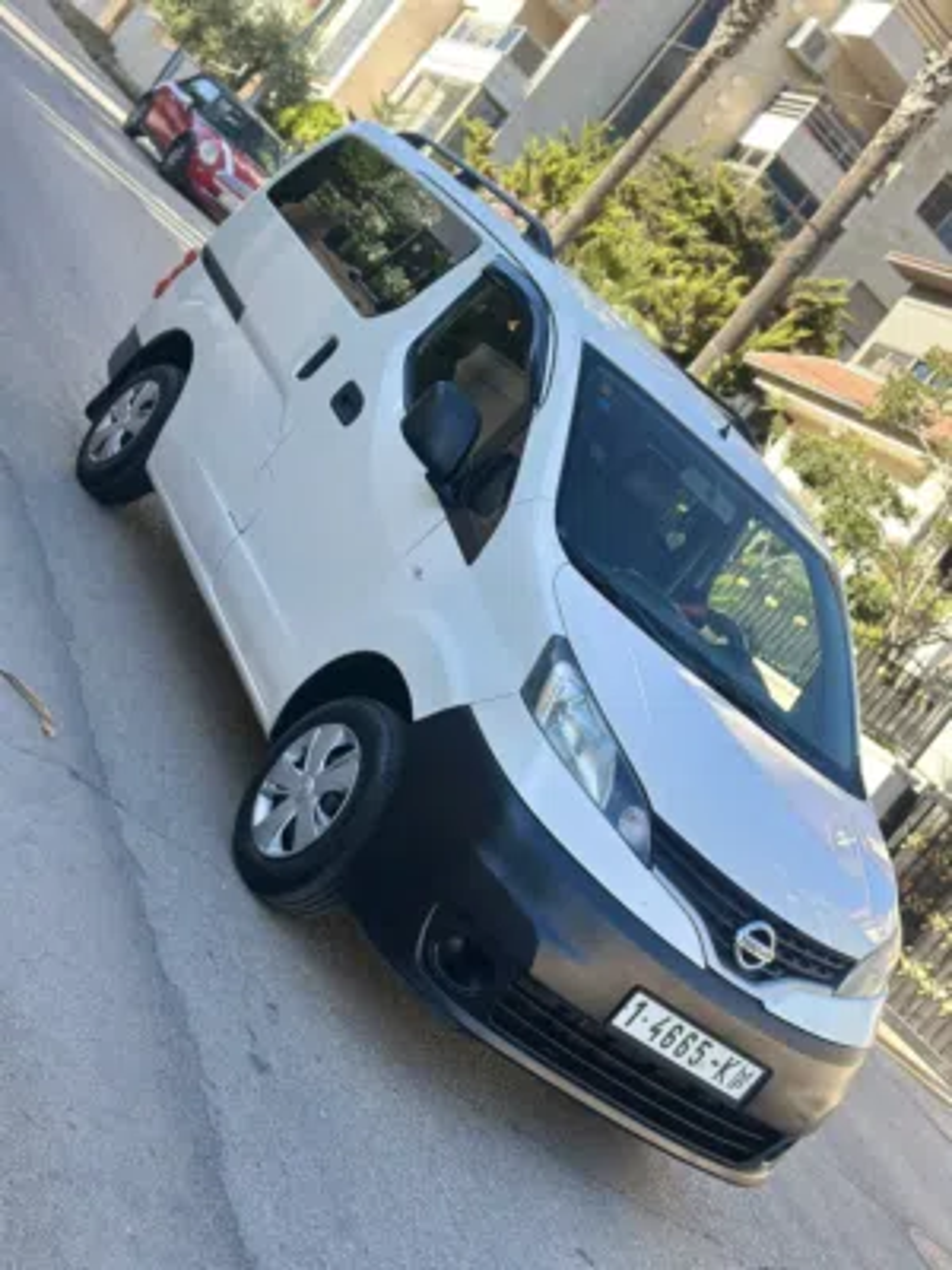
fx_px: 1760
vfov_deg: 39.7
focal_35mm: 48
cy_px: 635
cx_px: 476
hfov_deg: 30.3
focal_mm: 6.86
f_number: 1.78
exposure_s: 1/1073
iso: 80
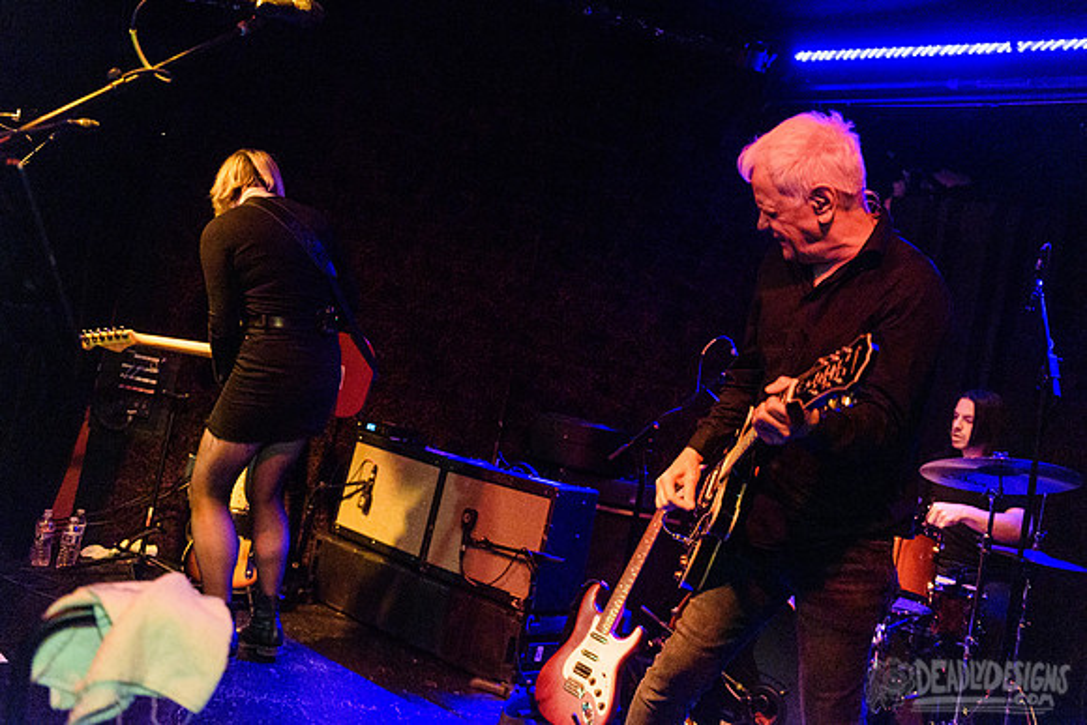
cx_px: 559
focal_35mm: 34
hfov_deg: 55.9
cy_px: 341
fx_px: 1024
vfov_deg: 39.0
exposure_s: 1/125
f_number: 3.2
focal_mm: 32
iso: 2500
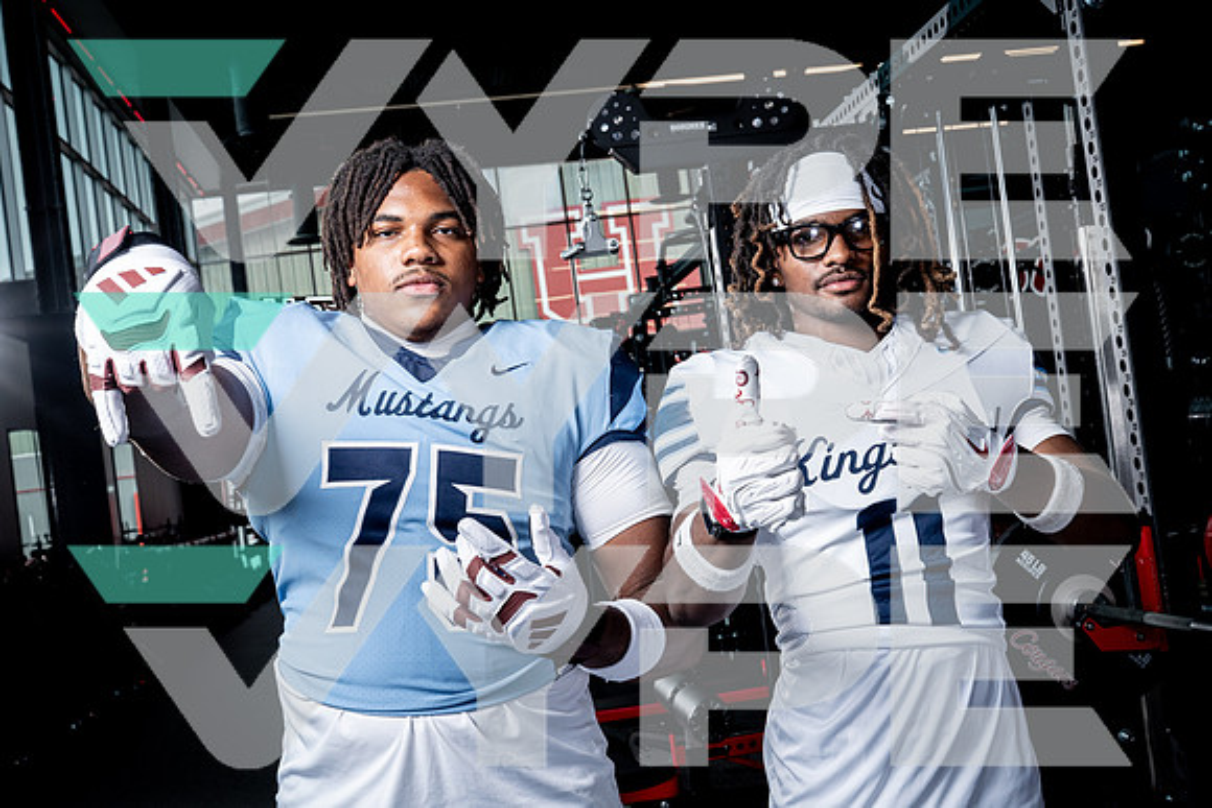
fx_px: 1549
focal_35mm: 46
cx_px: 606
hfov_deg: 42.7
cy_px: 404
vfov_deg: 29.3
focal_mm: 46
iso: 640
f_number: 9
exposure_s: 1/250
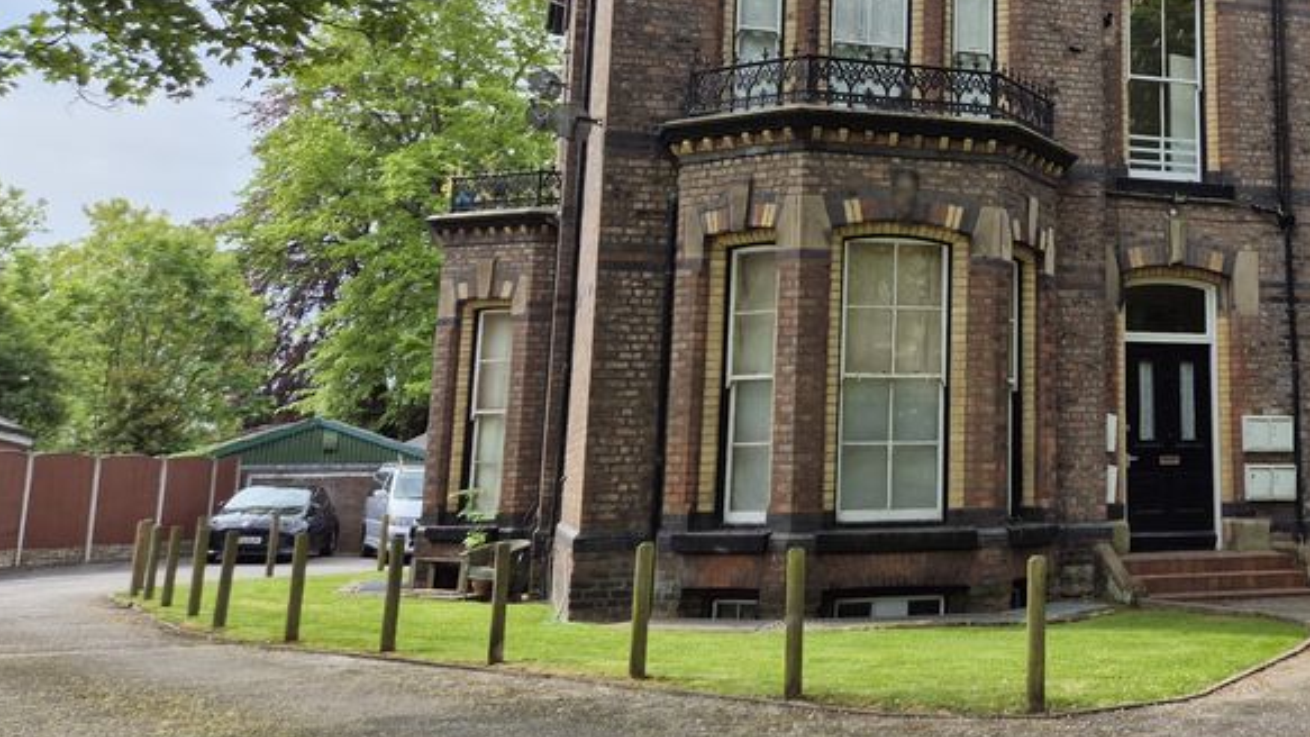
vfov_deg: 26.6
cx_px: 1115
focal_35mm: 44
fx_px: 1528
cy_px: 155
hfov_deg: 43.4
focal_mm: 5.4
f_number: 1.8
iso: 25
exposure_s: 1/1908
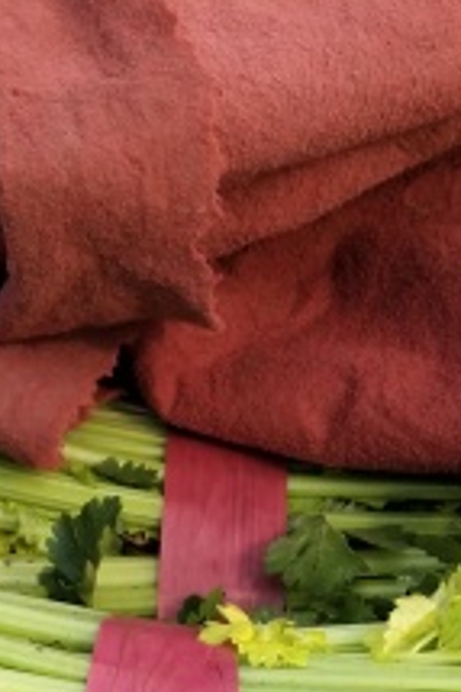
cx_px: 229
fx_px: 2232
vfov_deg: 16.5
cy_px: 933
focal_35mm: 116
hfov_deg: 11.8
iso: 51
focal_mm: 3.95
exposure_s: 1/995
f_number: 1.8
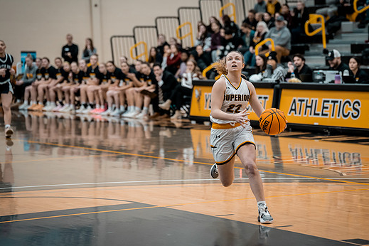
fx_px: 1425
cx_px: 226
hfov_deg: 14.7
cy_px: 113
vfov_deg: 9.9
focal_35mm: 139
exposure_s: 1/640
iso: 2000
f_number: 2.8
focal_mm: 106
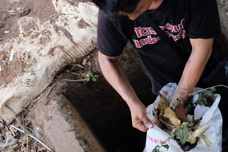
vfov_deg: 20.3
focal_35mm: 67
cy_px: 61
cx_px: 120
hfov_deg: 30.1
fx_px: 424
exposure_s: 1/125
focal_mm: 27
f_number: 1.8
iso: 400
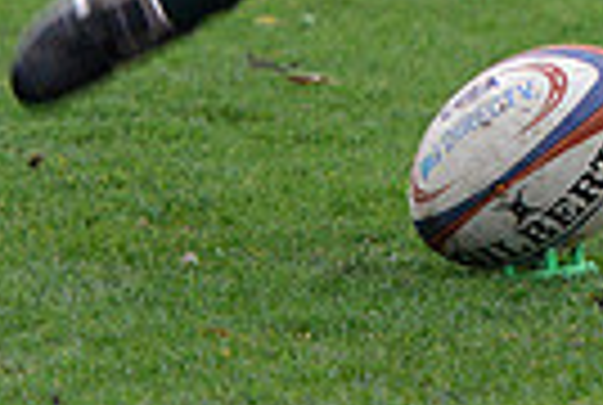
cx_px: 680
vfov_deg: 1.5
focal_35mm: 908
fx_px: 15243
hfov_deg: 2.3
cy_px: -452
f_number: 4
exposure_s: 1/500
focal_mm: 210
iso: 4000
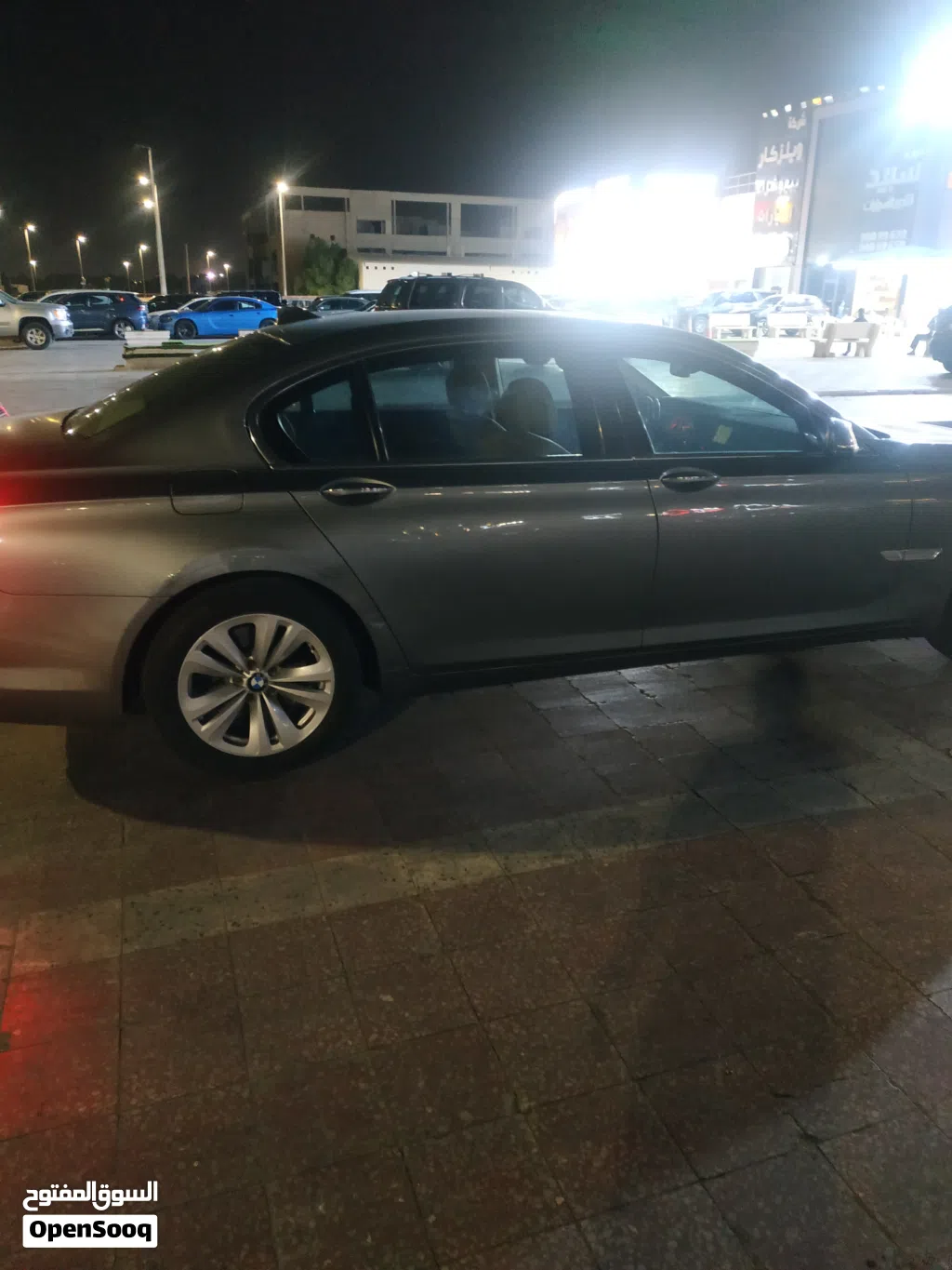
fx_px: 880
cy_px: 635
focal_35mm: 24
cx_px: 476
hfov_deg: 56.8
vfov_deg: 71.6
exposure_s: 1/20
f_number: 1.9
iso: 1600
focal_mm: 3.94
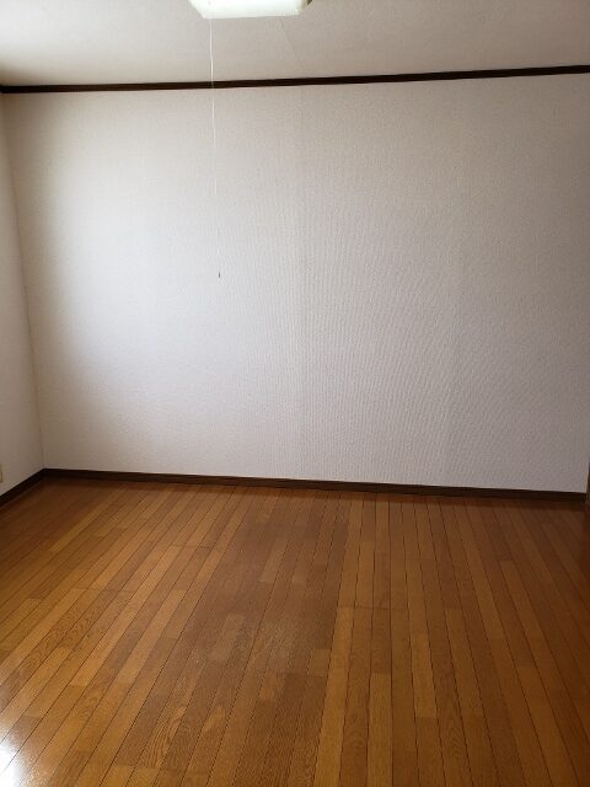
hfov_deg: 53.1
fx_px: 591
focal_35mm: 26
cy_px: 394
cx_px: 295
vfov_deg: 67.3
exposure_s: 1/100
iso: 50
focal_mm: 4.3
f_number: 2.4
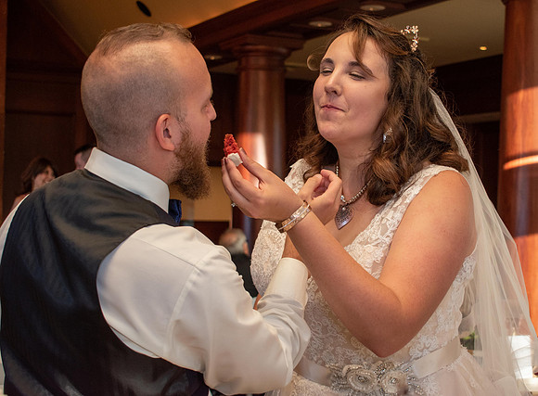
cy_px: 181
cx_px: 323
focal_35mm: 63
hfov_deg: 31.0
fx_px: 969
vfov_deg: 23.1
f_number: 4.8
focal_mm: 36
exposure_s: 1/80
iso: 800
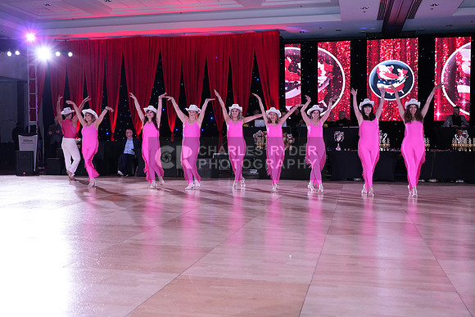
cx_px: 238
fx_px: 488
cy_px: 158
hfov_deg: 51.9
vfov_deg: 36.0
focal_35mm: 37
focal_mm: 37
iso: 2500
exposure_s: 1/250
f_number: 5
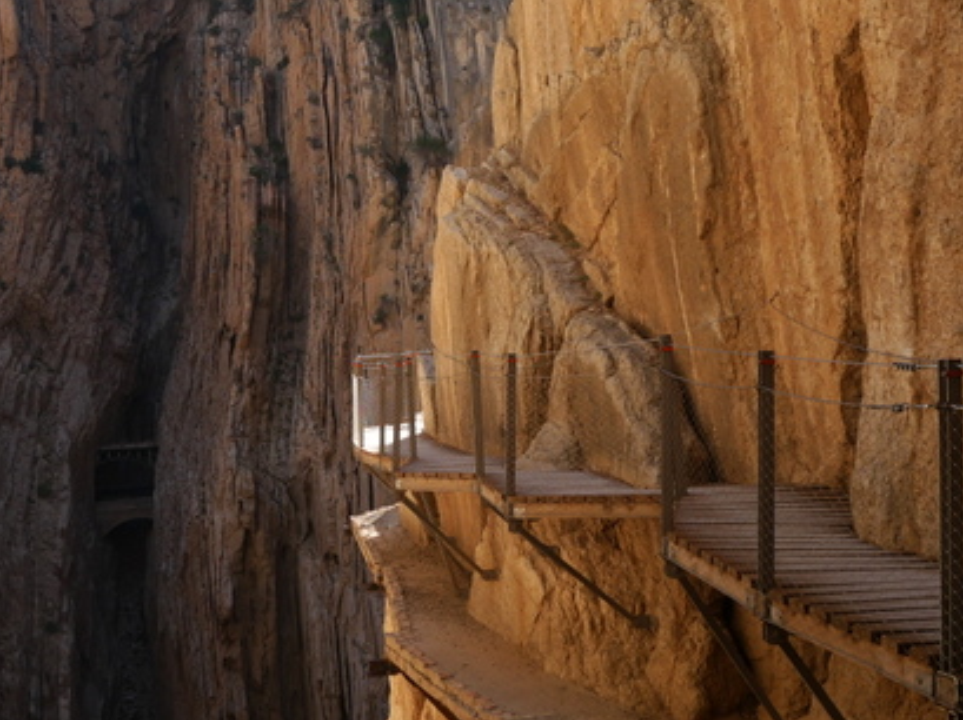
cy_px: 339
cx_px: 363
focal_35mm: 47
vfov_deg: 30.8
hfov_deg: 40.2
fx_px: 1306
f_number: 5.6
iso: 200
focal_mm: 12
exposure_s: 1/320
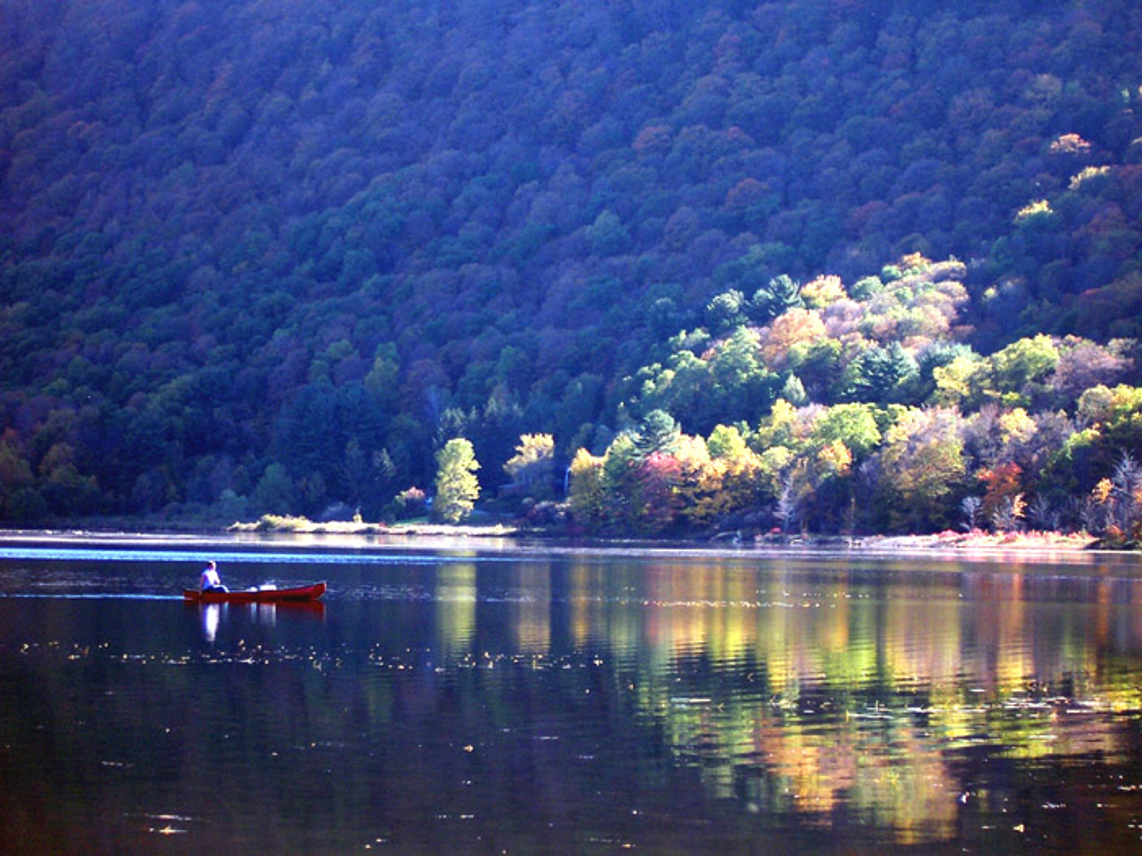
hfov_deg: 14.9
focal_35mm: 132
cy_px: 428
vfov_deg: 11.2
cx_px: 571
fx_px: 4355
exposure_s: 1/125
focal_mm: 22
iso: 140
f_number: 4.8
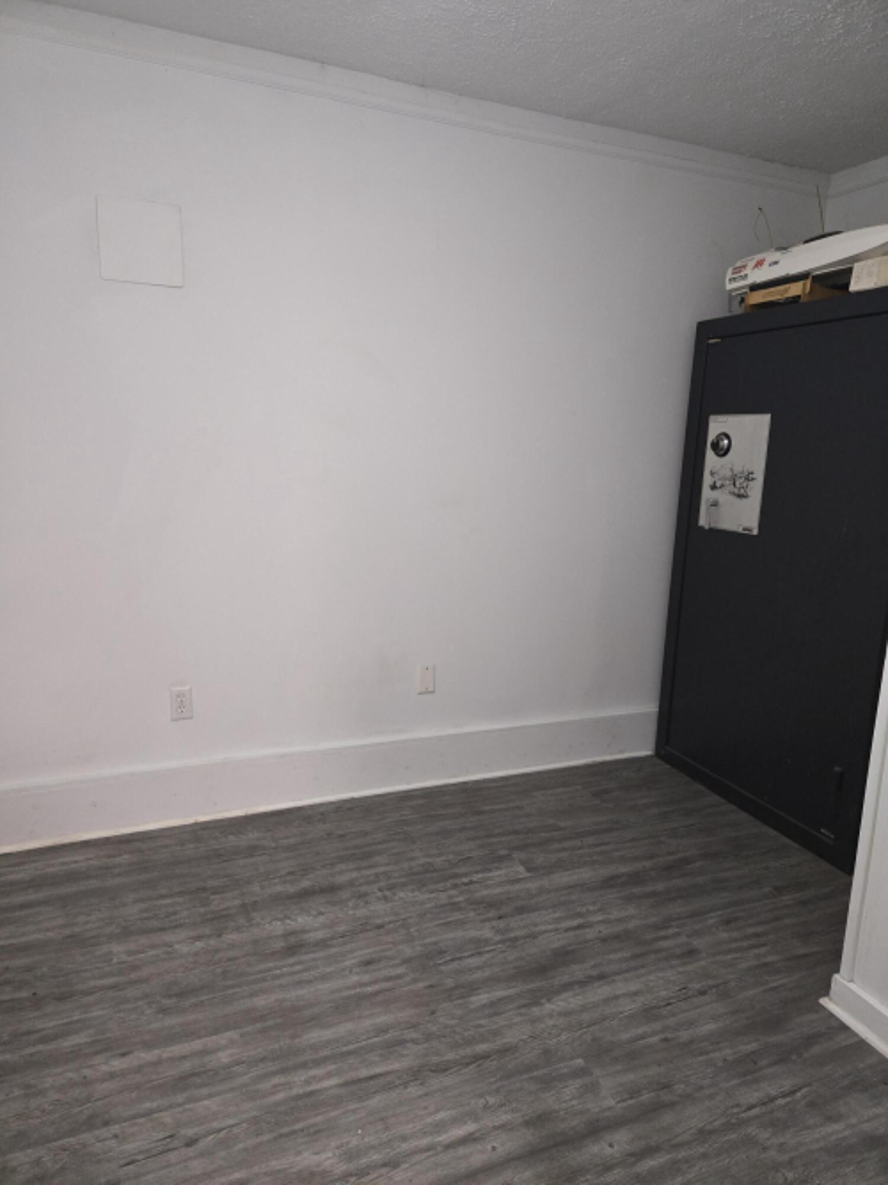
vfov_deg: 73.9
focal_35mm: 23
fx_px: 787
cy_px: 592
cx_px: 444
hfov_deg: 58.9
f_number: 1.8
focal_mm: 5.4
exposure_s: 1/60
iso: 800
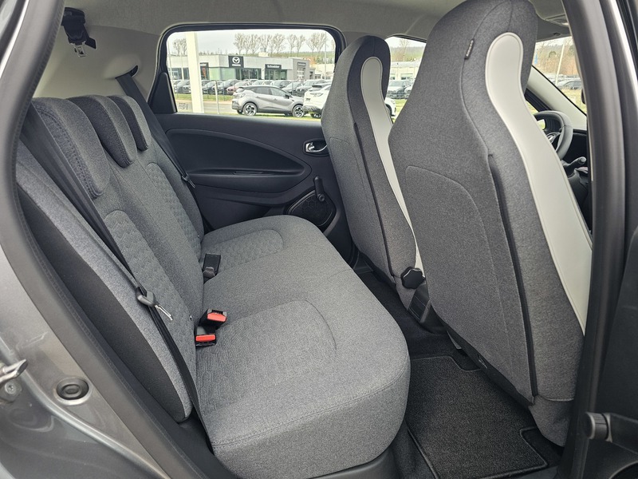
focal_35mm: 23
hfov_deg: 73.9
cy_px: 240
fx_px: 424
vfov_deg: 58.9
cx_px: 319
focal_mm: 6.3
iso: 50
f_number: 1.7
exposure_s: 1/180
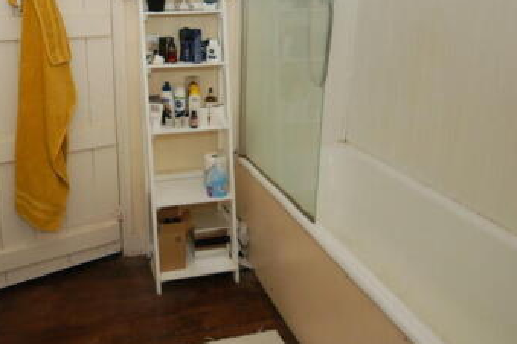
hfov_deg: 62.2
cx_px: 175
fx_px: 416
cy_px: 96
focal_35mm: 29
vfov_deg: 43.8
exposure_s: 1/60
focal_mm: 10
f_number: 4
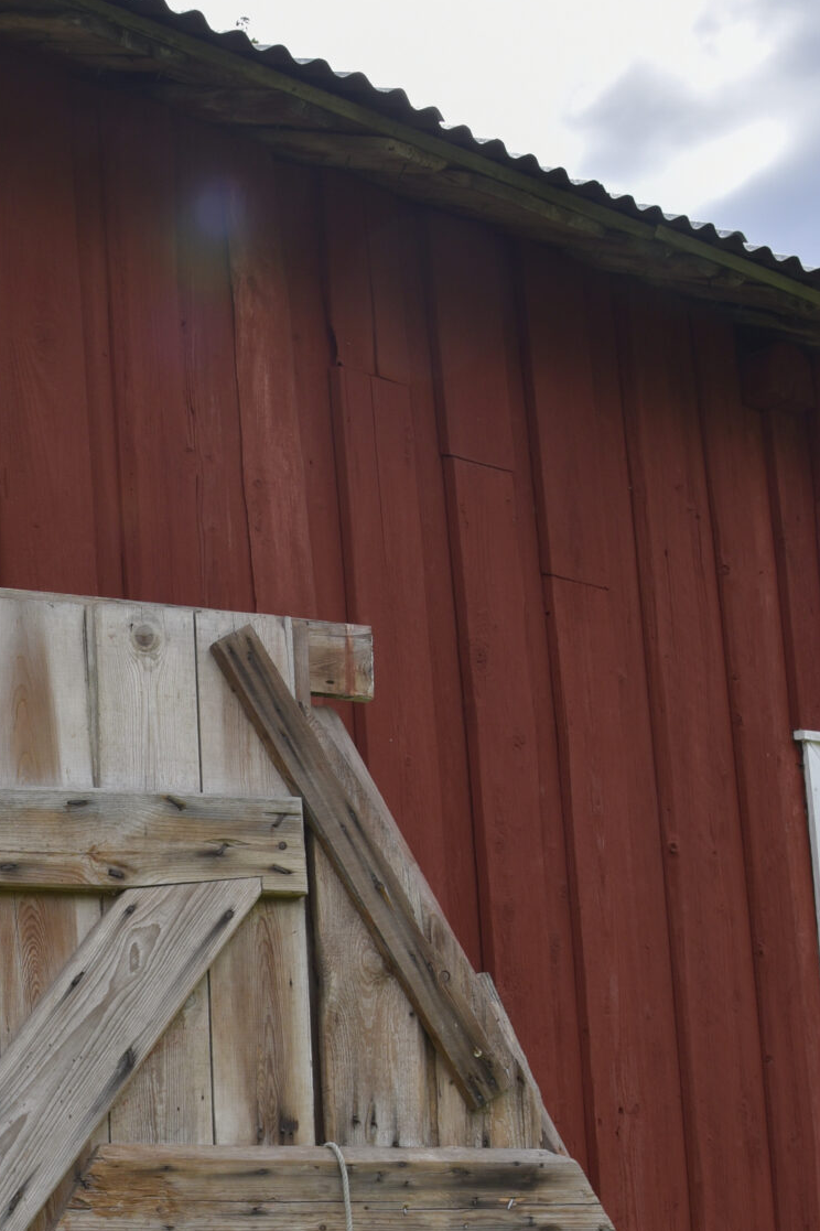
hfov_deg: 23.4
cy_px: 990
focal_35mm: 55
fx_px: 1880
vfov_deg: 35.1
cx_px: -29
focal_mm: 24
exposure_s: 1/320
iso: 200
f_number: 9
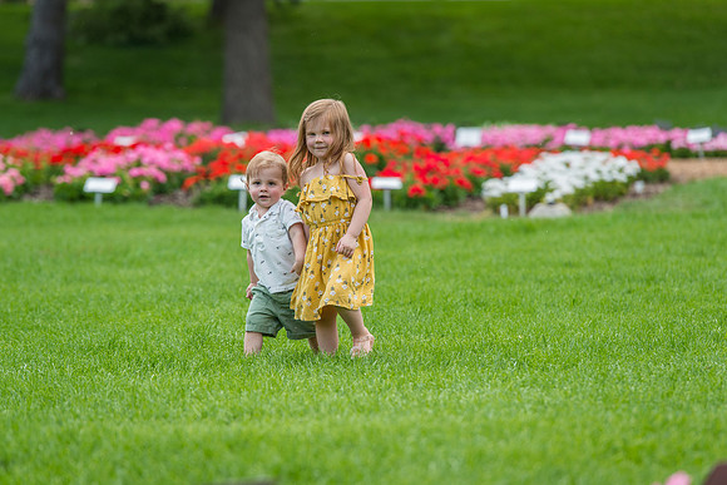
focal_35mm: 215
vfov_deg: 6.4
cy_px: 250
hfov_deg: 9.6
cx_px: 332
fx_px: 4333
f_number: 4
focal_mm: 180
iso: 250
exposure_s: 1/500
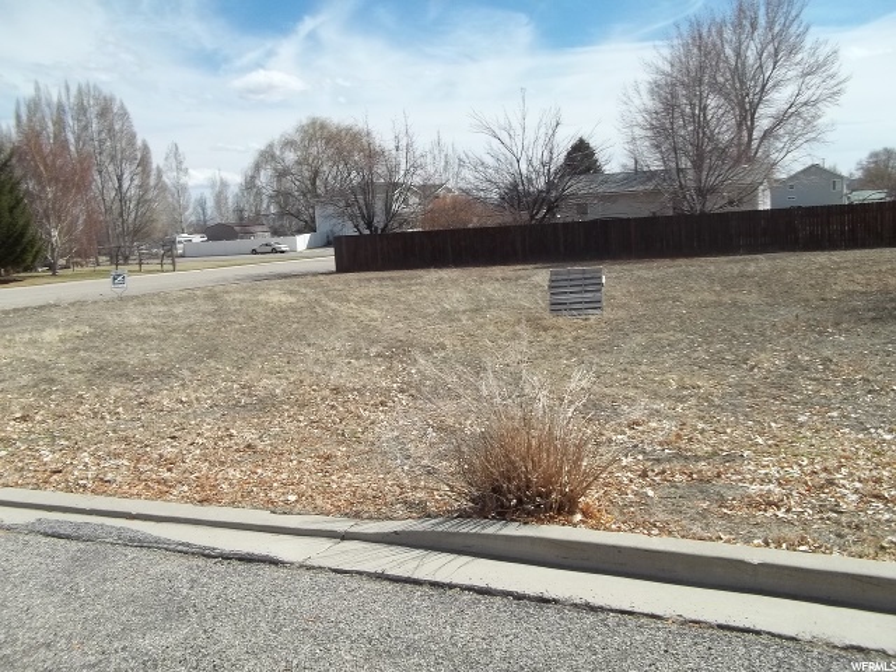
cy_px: 336
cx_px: 448
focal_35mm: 32
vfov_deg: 44.2
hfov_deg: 56.8
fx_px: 828
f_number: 8.8
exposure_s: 1/160
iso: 64
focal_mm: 5.7
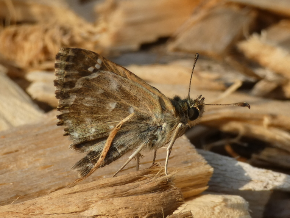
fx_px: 1400
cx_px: 148
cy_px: 118
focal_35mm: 167
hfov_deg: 11.8
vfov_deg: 8.9
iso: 80
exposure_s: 1/125
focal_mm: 26.9
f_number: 5.4
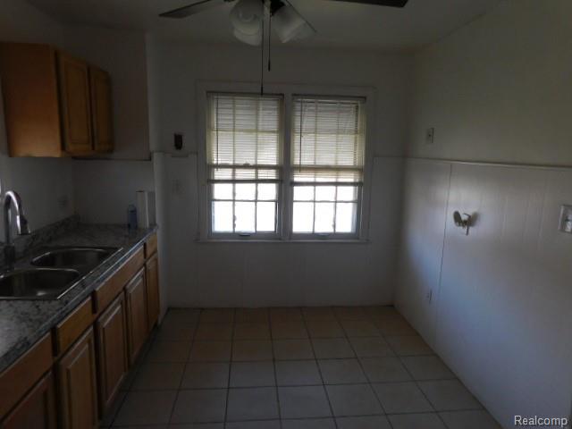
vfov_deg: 58.9
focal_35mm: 23
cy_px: 214
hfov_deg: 73.9
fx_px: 380
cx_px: 286
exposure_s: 1/30
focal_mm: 4
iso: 125
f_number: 3
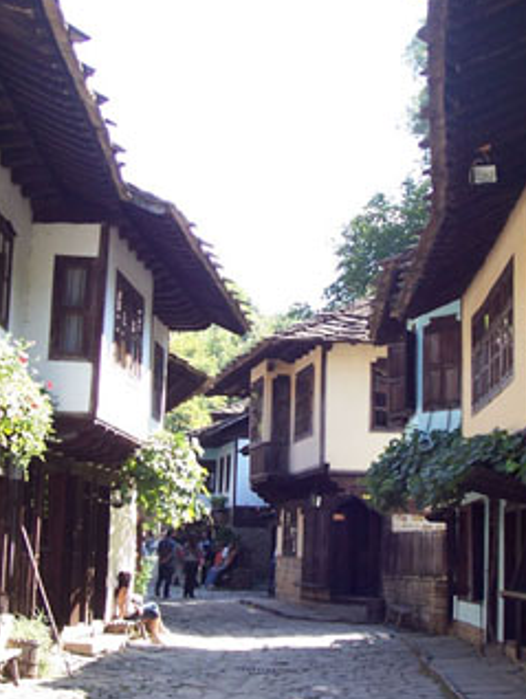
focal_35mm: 66
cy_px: 366
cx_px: 317
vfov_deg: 29.4
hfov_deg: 22.2
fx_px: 1335
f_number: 3
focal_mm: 7
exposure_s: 1/180
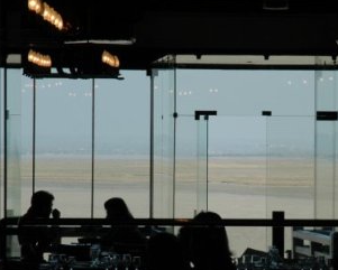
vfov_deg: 7.4
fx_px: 2091
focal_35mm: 209
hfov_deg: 9.2
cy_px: 150
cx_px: 210
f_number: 9
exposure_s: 1/320
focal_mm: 62
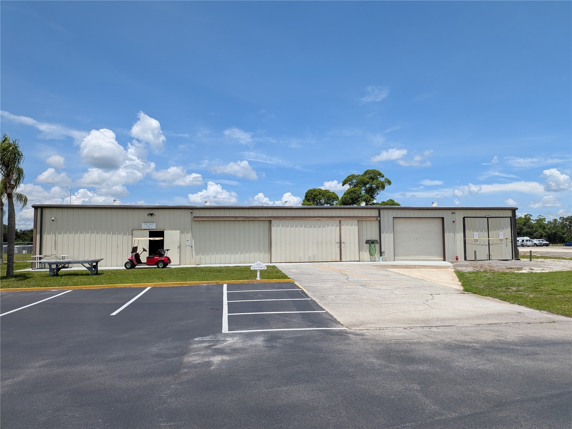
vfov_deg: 56.8
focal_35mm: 24
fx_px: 397
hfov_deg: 71.6
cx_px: 286
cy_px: 214
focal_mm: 4.53
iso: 31
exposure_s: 1/2128
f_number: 1.7
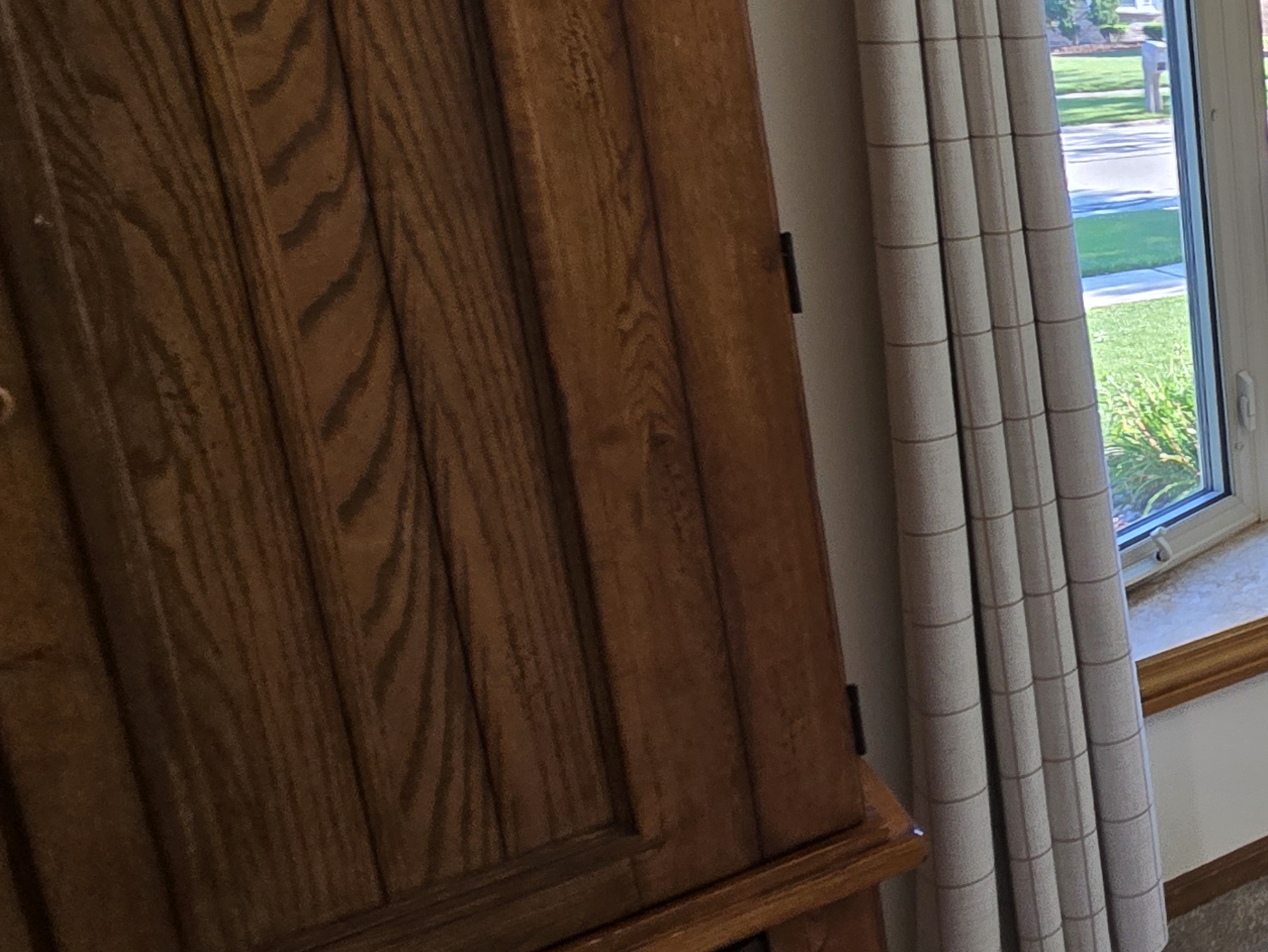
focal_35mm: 37
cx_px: 1738
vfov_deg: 37.7
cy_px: 236
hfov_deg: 32.9
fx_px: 1355
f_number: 2.2
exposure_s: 1/60
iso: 50
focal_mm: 2.2
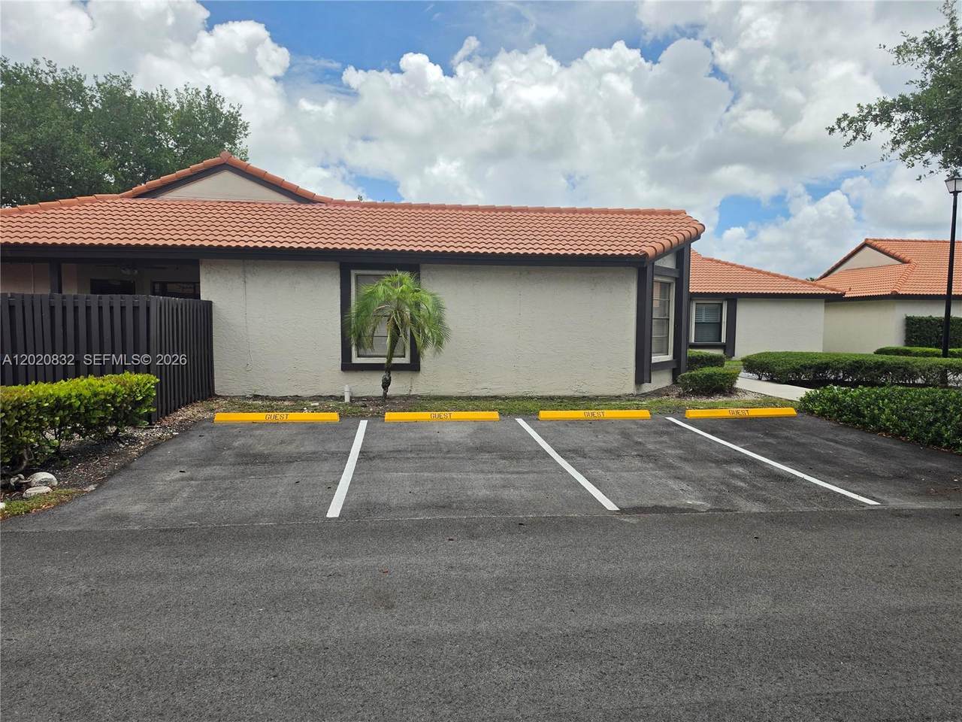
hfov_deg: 73.9
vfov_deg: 58.9
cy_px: 361
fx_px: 639
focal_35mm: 23
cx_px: 481
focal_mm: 6.5
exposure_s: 1/7939
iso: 50
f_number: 1.4
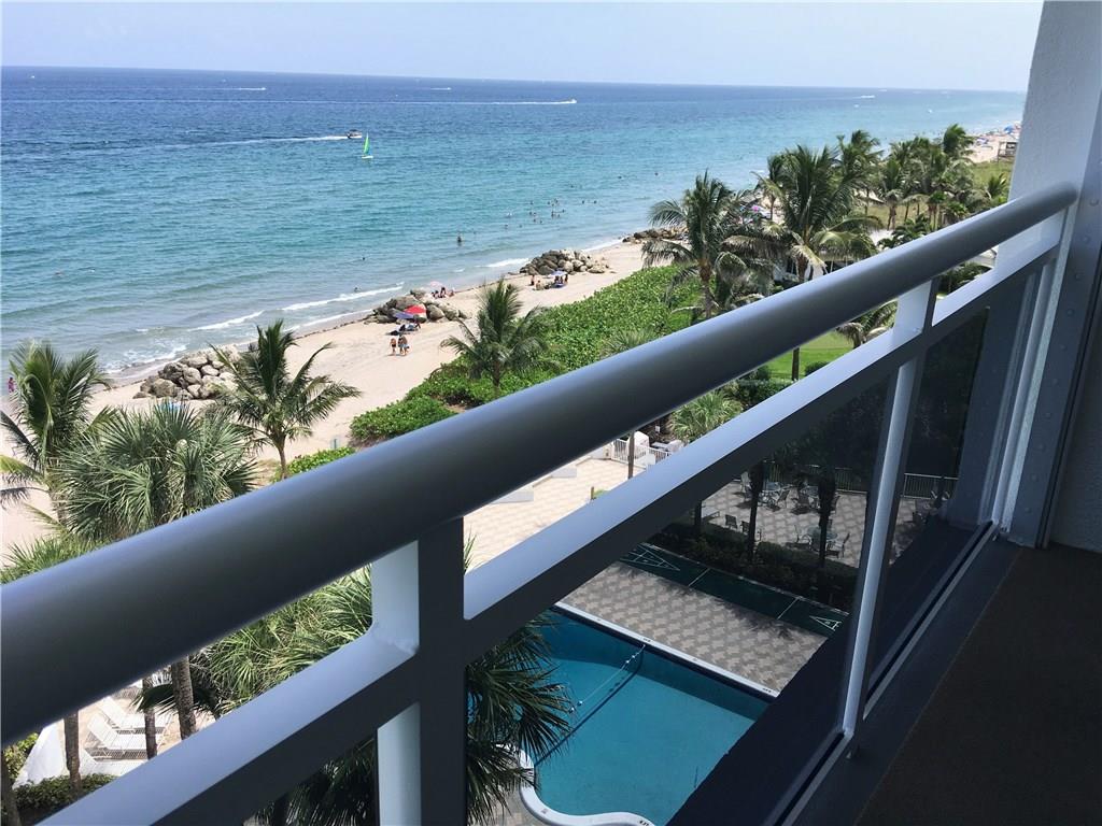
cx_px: 551
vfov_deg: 48.2
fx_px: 923
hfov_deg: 61.7
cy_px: 413
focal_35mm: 29
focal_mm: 4.15
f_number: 2.2
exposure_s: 1/1083
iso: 25
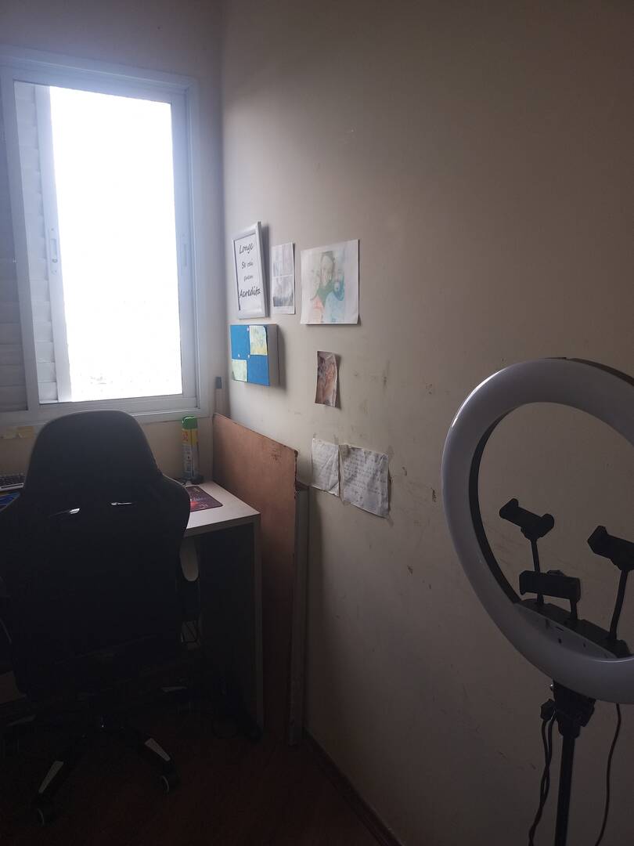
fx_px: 684
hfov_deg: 49.7
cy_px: 423
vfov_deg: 63.4
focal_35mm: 28
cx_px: 317
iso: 50
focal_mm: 4.71
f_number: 1.8
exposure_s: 1/120
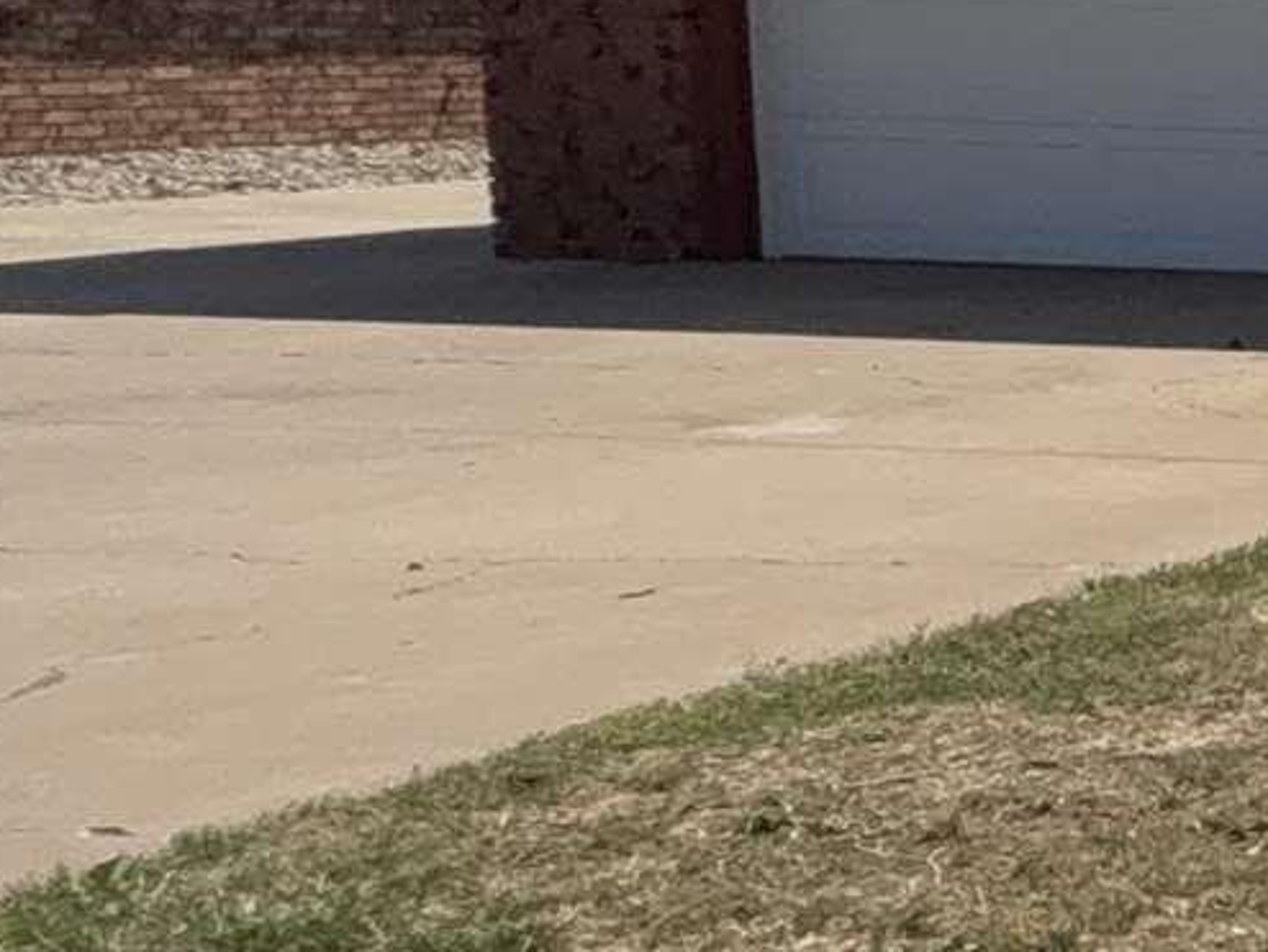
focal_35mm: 87
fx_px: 3188
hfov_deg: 14.3
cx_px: 3103
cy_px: 398
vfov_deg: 17.0
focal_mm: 2.22
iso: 50
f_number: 2.2
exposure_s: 1/2494
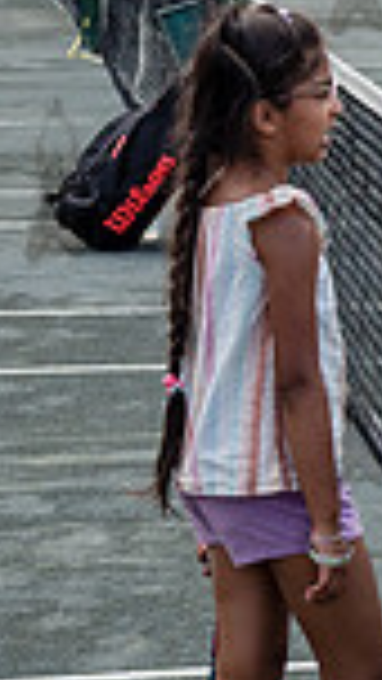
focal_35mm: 195
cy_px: 151
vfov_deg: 11.0
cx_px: 1063
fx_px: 3509
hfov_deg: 5.9
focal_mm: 44
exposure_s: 1/320
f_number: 6.3
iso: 250
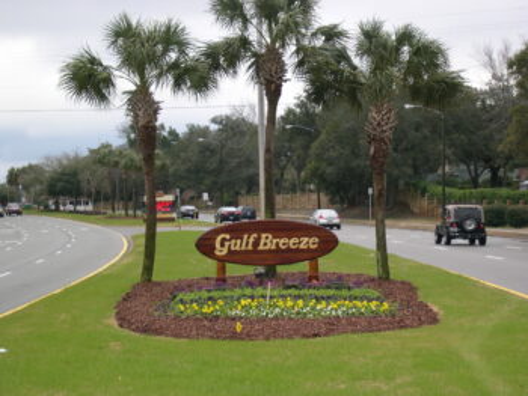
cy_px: 198
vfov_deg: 14.5
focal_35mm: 102
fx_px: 1557
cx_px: 264
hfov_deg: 19.2
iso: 100
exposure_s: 1/217
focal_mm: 21.6
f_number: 4.8
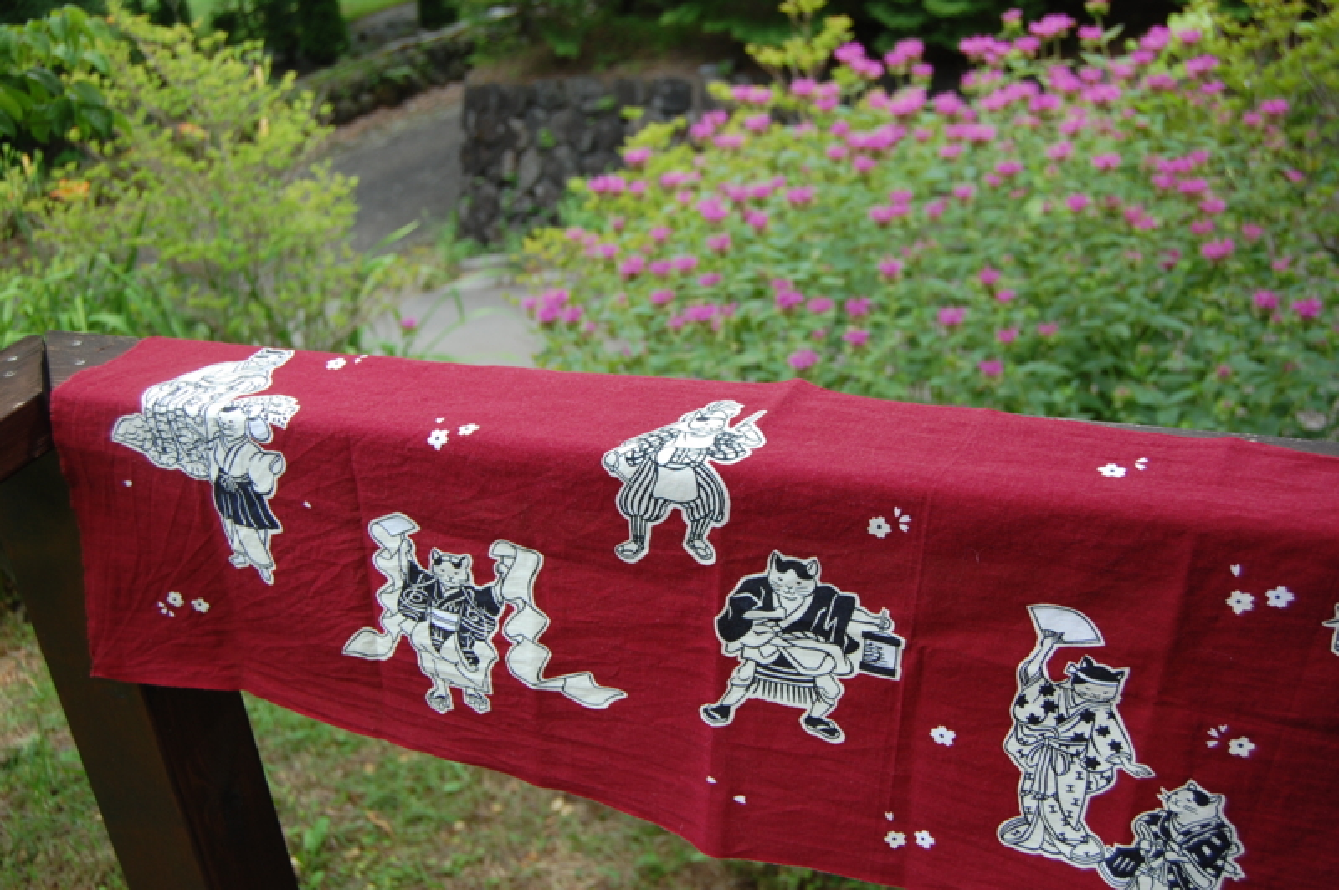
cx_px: 670
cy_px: 445
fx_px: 1449
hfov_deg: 49.6
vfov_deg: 34.2
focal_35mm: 39
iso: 280
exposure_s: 1/125
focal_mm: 26
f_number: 5.6
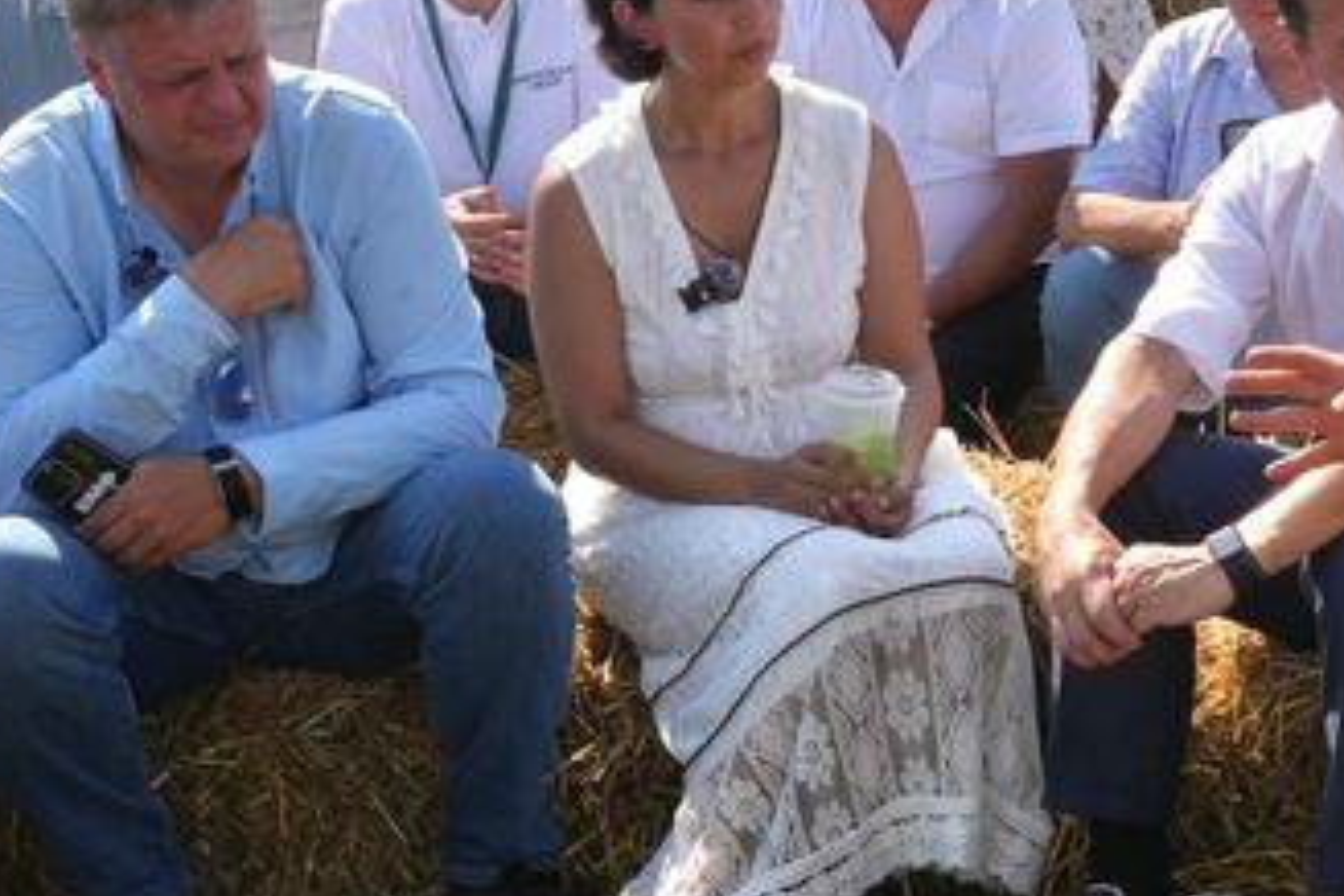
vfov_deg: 14.8
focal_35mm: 92
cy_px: 222
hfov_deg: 21.3
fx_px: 3434
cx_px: 1383
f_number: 18
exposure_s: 1/200
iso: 250
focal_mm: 29
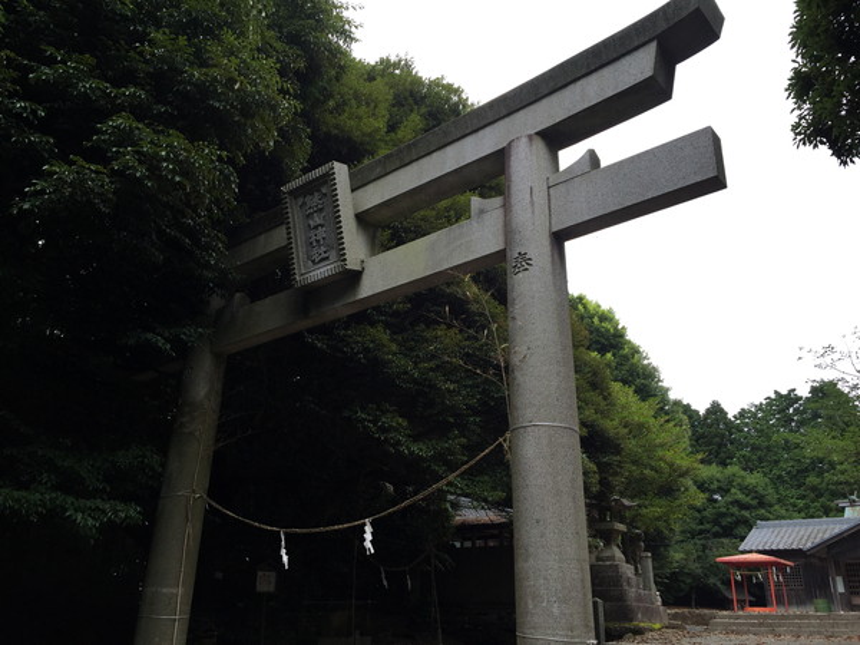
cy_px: 322
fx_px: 720
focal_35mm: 29
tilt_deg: +20.5
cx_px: 430
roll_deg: -2.0
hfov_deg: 61.7
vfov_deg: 48.2
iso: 32
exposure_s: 1/628
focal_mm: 4.15
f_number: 2.2
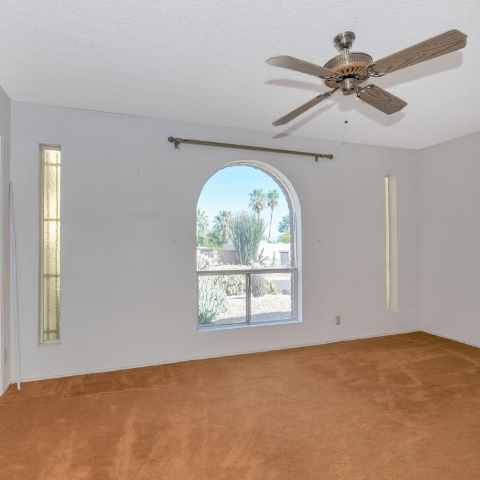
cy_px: 245
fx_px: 314
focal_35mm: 20
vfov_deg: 74.8
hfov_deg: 74.8
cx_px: 249
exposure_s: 1/100
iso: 500
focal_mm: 15
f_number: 13
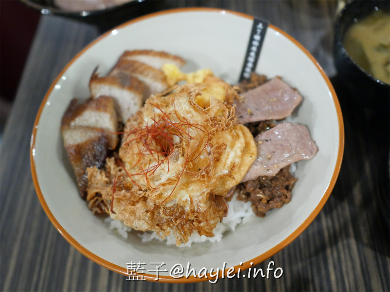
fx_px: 338
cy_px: 146
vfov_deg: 46.8
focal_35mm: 30
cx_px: 195
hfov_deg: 60.0
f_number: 1.7
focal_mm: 15
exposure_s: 1/60
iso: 2500
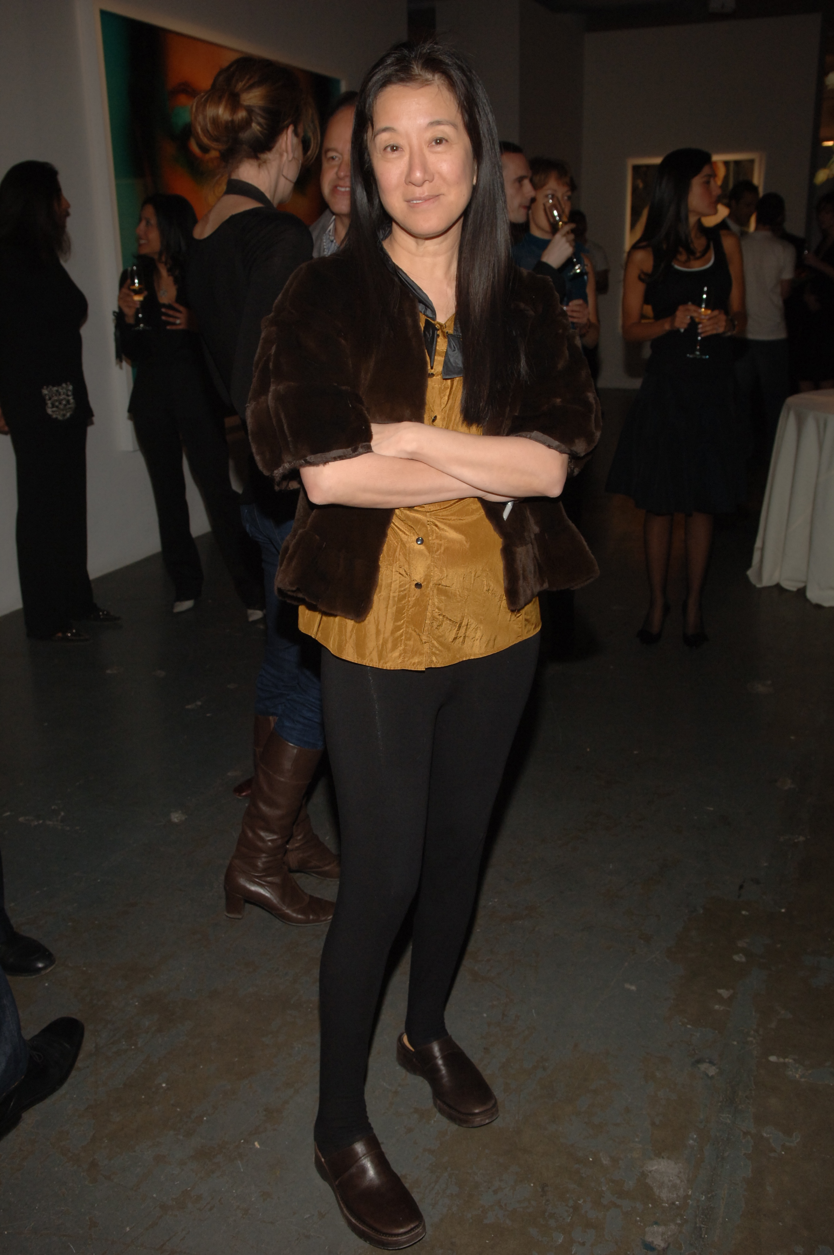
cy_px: 628
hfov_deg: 39.9
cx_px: 417
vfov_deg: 57.3
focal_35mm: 33
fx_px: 1150
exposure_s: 1/60
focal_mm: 22
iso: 400
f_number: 5.6
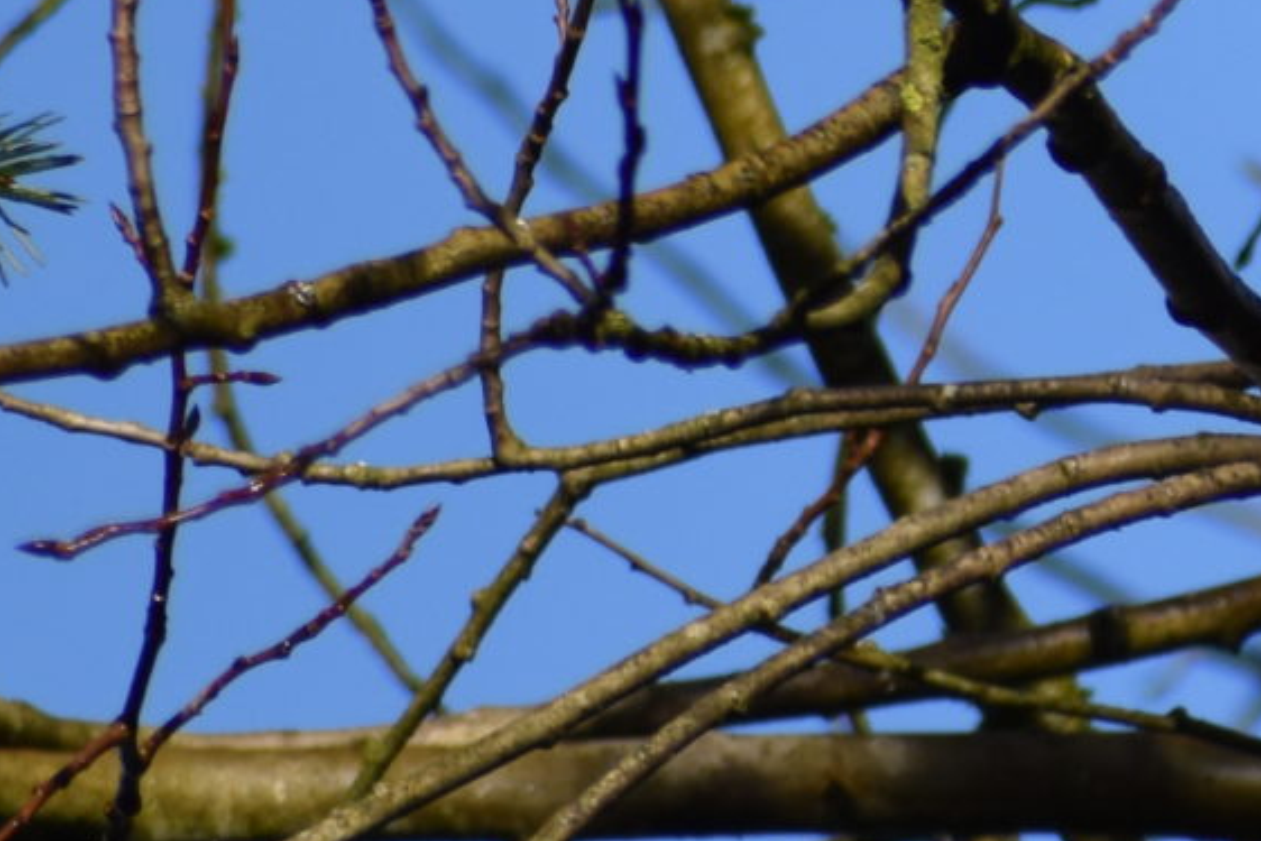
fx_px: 71821
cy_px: -176
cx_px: 1414
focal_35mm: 2050
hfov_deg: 1.0
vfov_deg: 0.7
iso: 220
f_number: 6.3
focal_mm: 300
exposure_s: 1/1000
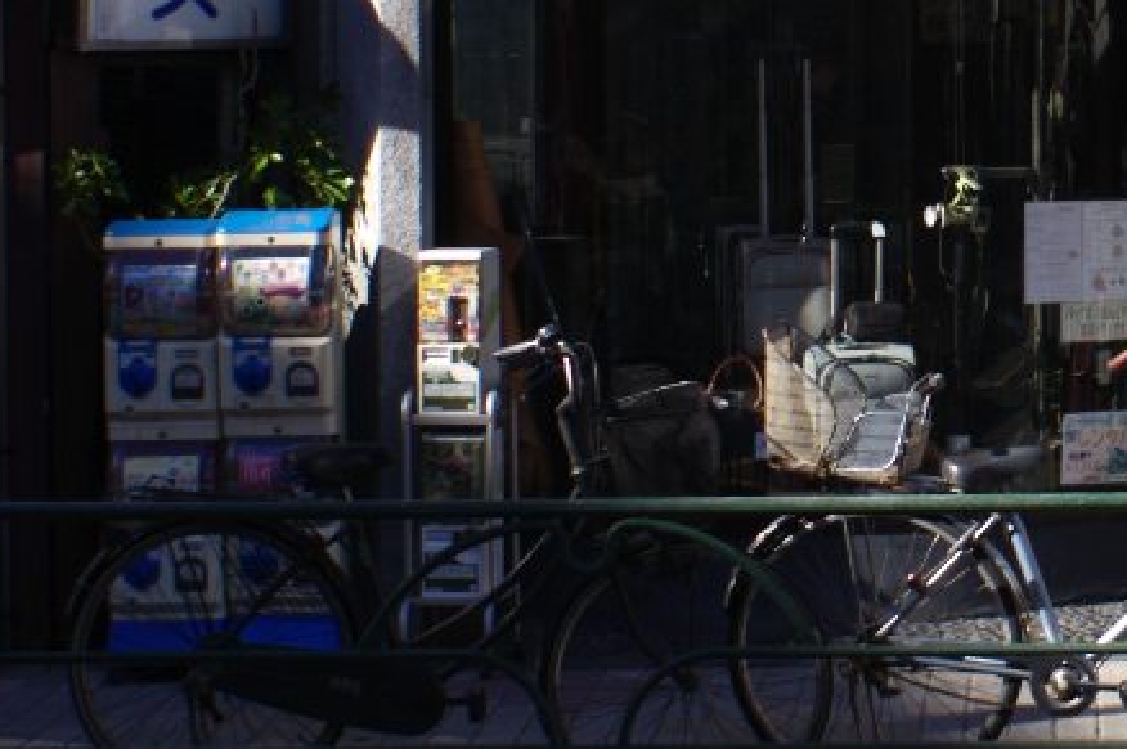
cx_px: 1173
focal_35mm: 96
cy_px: -10
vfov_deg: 14.0
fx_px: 3002
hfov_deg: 20.5
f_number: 9
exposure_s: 1/100
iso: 100
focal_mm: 28
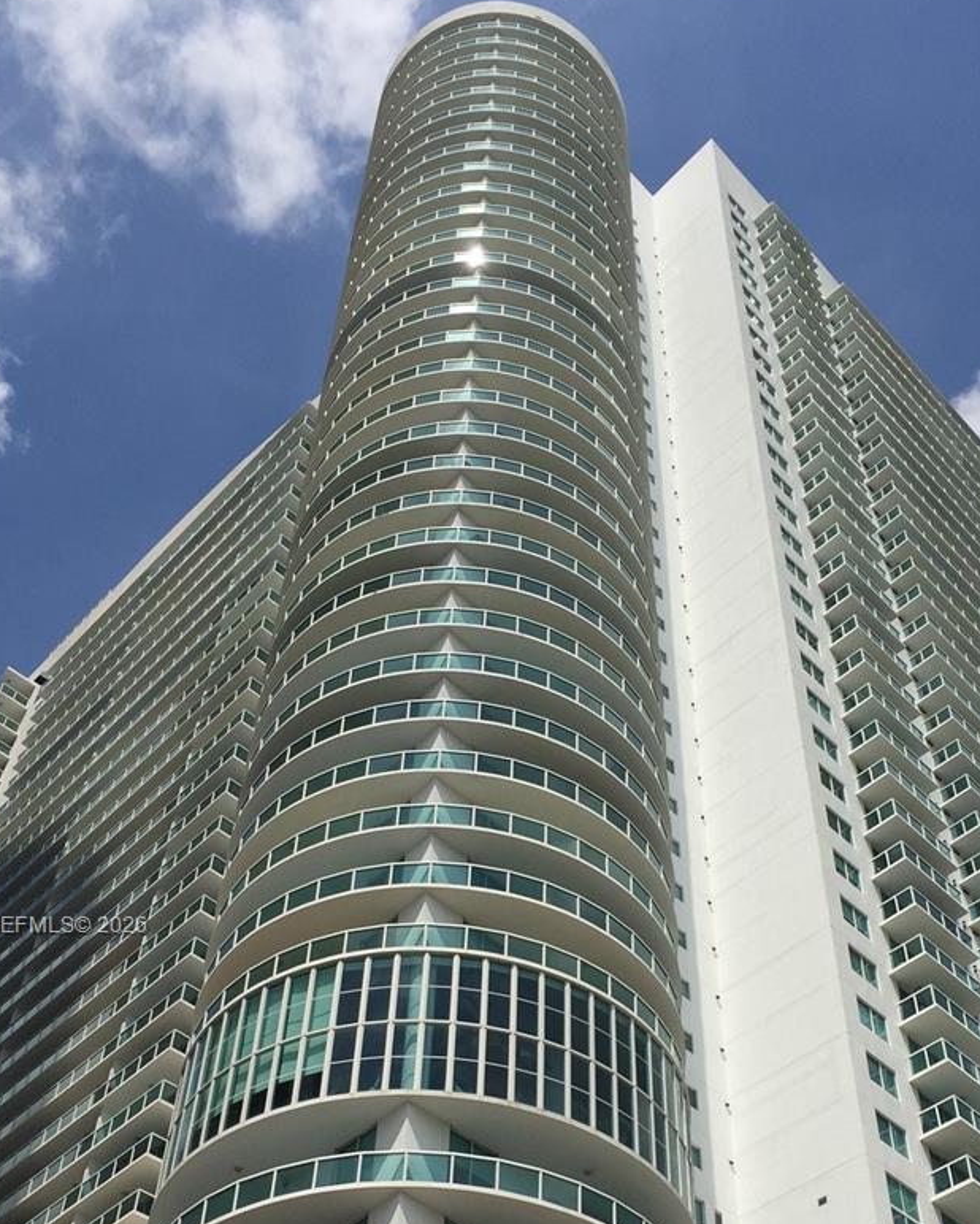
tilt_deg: +45.5
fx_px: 1595
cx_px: 568
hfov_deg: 34.1
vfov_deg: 40.7
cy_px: 928
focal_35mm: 44
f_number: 2.2
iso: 32
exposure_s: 1/5650
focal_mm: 4.15
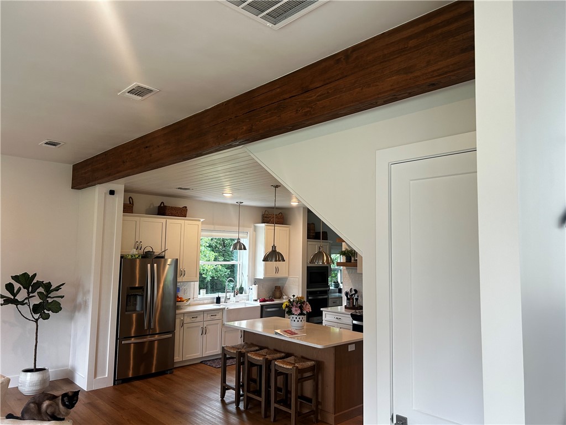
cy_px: 212
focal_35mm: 26
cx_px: 283
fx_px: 425
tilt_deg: +5.6
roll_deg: -0.2
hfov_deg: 67.3
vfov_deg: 53.1
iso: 64
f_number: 1.5
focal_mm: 5.7
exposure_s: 1/120
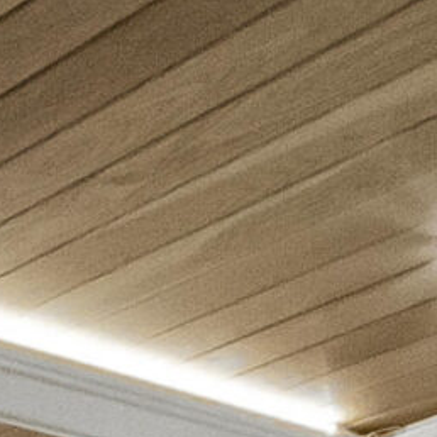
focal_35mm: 135
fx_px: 1928
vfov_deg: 9.4
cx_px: -159
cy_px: 1419
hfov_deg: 12.5
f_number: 22
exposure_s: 1/30
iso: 12800
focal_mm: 16
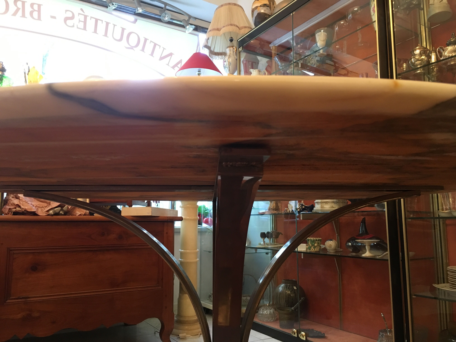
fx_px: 382
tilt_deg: +8.0
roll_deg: -0.3
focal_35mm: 29
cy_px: 171
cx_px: 228
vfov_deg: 48.2
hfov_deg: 61.7
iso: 200
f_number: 2.2
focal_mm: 4.15
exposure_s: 1/33
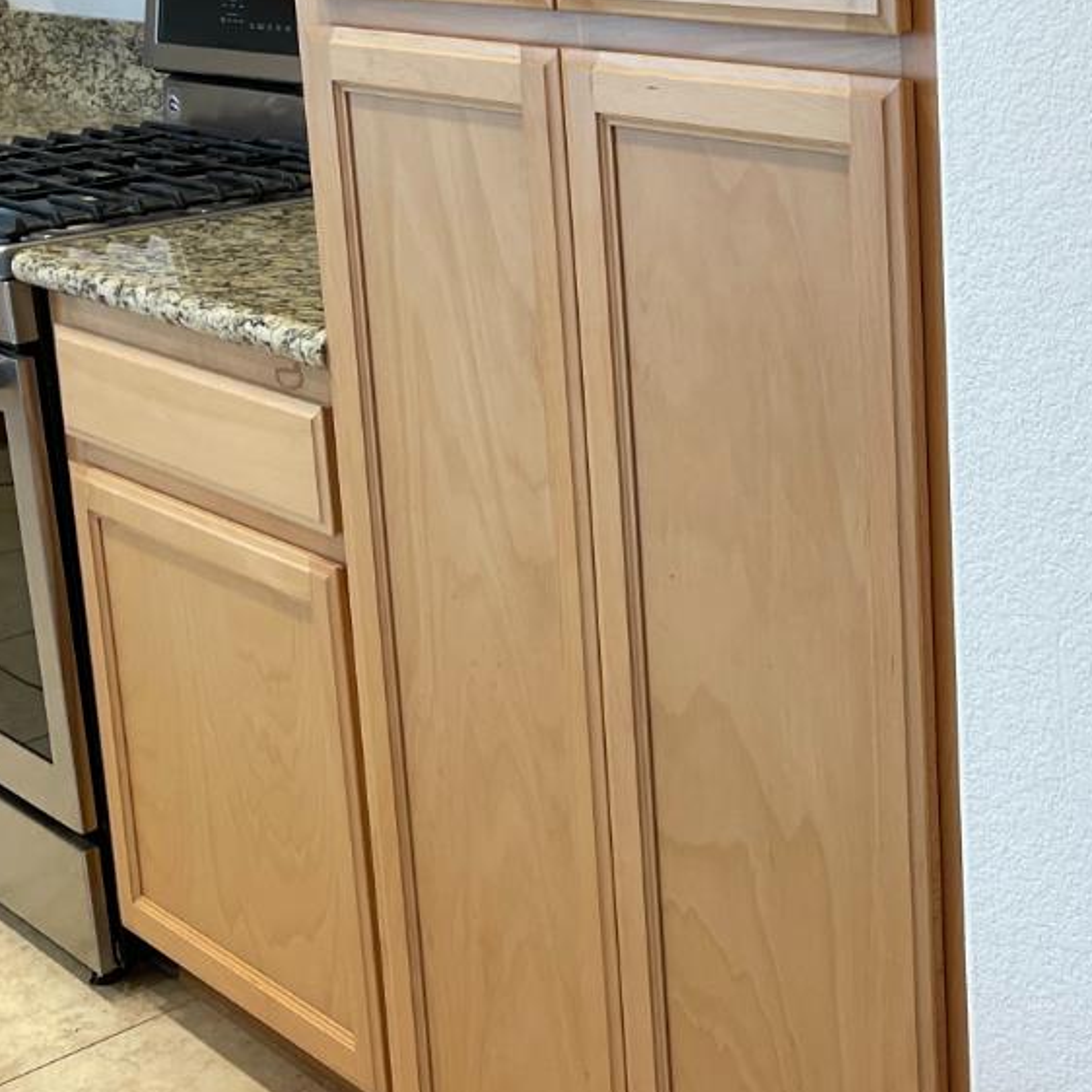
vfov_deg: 28.5
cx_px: 1007
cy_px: 240
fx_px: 2106
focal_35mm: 59
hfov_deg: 27.9
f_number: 1.6
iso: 125
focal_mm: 5.1
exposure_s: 1/120
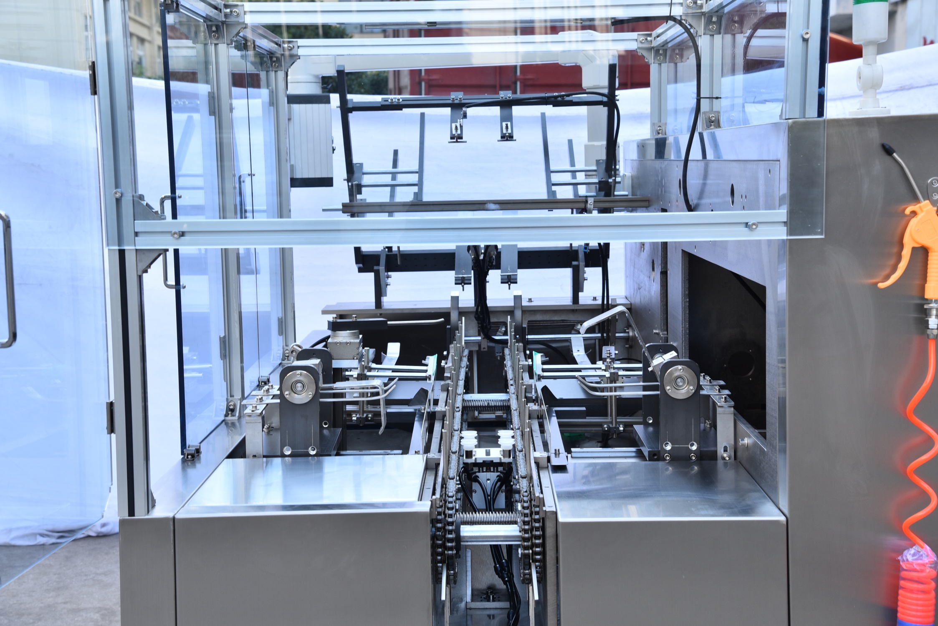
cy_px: 313
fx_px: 1512
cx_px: 469
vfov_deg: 23.4
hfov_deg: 34.5
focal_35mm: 58
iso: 200
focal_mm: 58
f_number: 8
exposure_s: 1/50
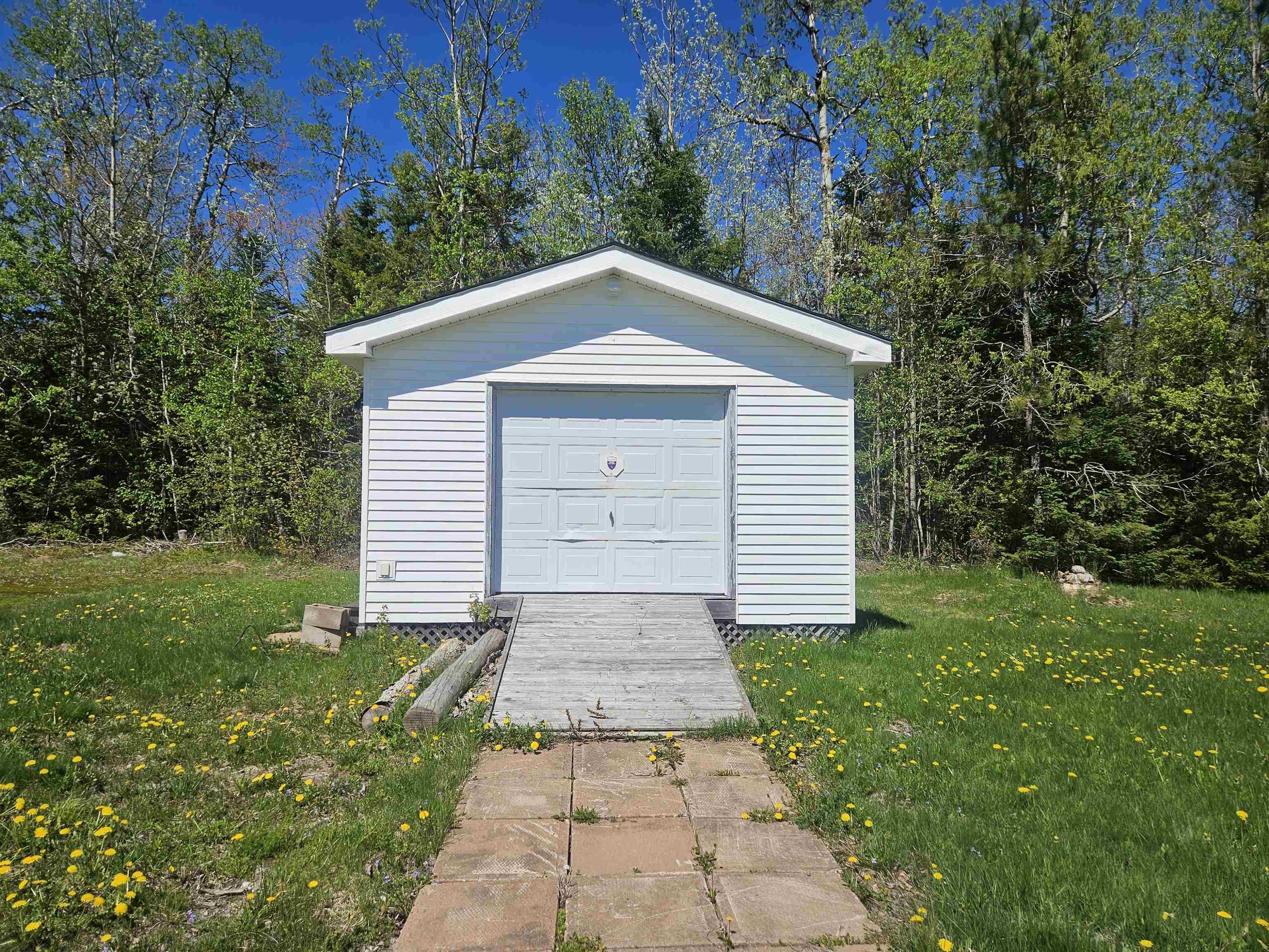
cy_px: 476
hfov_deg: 73.9
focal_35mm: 23
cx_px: 634
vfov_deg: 58.9
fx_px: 843
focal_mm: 5.4
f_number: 1.8
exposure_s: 1/3988
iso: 25
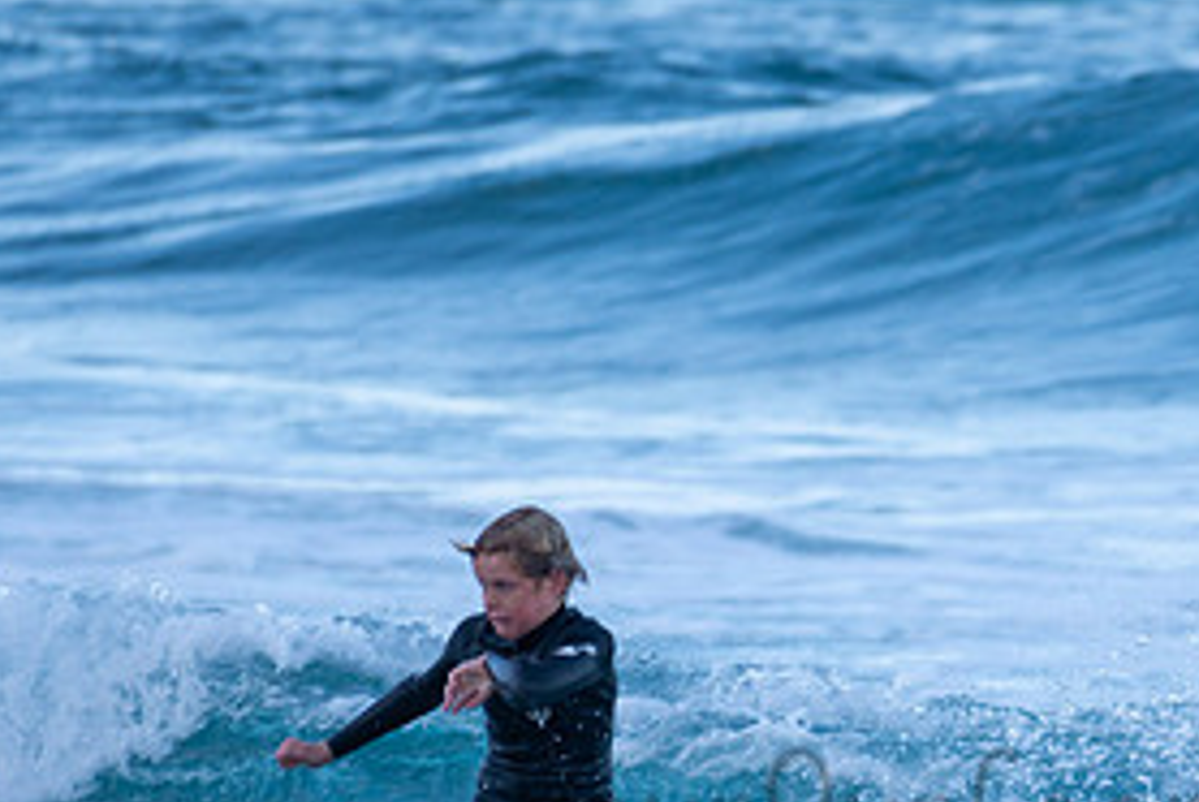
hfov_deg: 1.3
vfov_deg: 0.9
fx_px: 52110
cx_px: 953
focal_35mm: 1563
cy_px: 778
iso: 200
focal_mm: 500
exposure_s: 1/500
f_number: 5.6
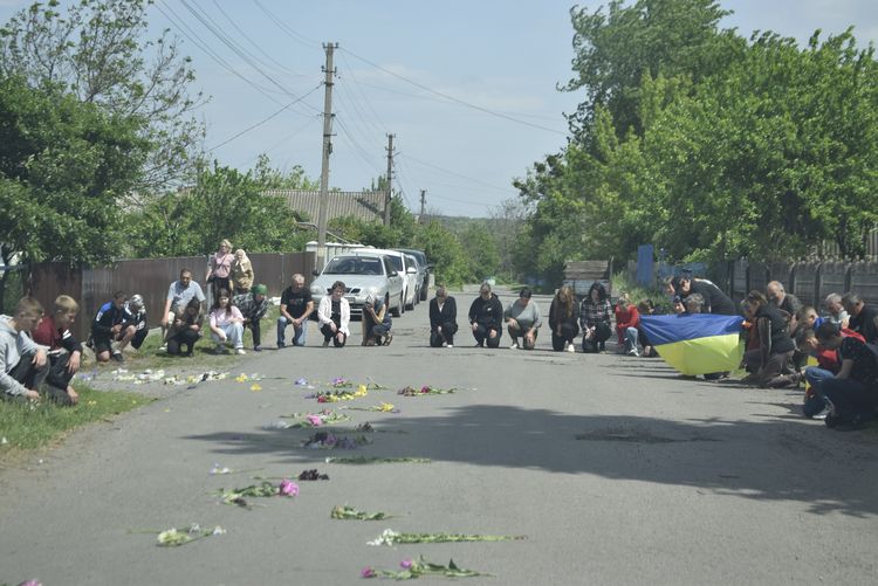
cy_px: 293
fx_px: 2013
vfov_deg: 16.6
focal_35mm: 82
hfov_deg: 24.6
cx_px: 439
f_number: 5.6
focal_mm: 55
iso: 200
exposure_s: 1/800
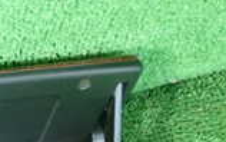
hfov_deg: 14.7
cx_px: -200
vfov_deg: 10.7
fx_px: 746
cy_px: 158
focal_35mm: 121
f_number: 2.3
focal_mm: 5.5
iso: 800
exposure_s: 1/80
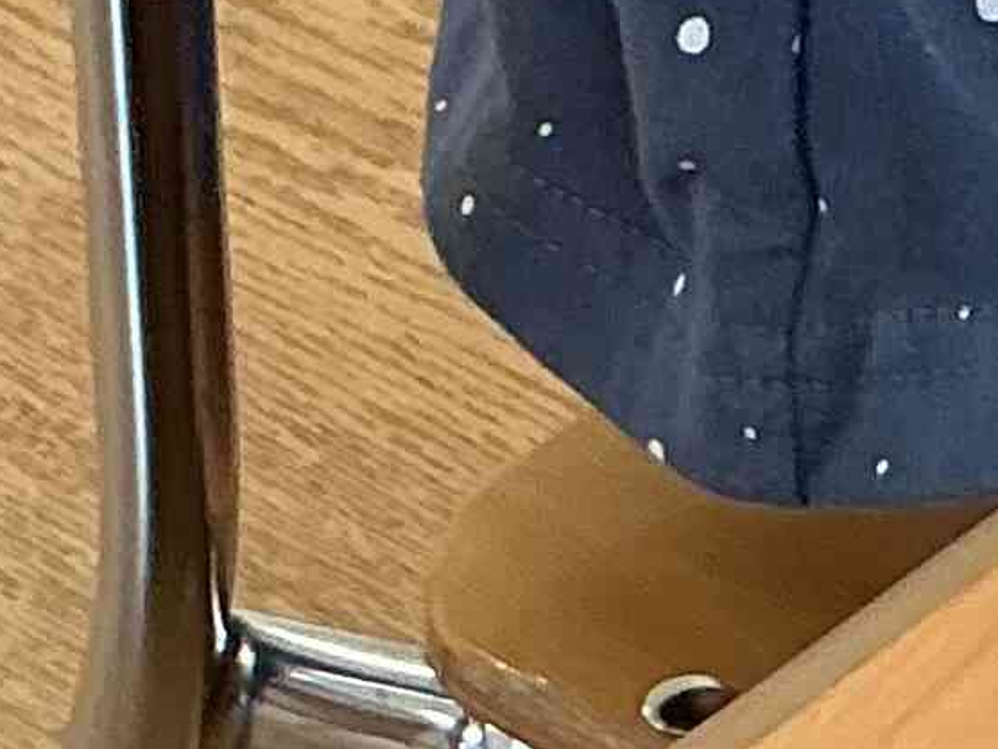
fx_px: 6056
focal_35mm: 210
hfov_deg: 9.1
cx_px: 1623
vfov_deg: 6.5
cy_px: -1498
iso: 50
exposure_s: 1/120
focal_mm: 3
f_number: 1.8
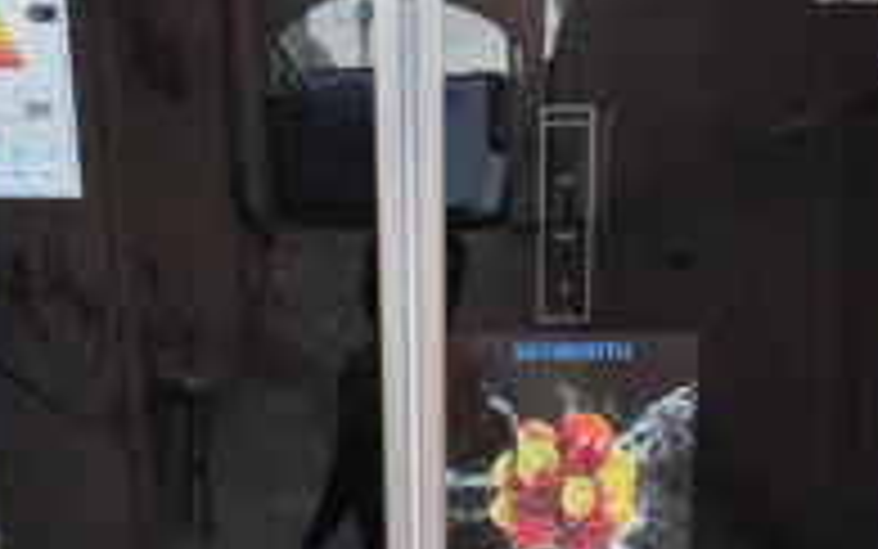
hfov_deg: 40.3
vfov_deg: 23.9
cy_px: 630
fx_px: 1197
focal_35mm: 50
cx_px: 473
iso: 400
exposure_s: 1/33.3
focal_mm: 6.14
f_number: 1.65
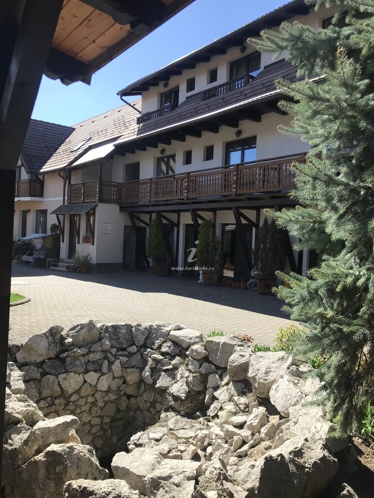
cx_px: 187
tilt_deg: +1.5
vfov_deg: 63.4
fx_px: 403
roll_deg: -1.9
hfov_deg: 49.7
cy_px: 249
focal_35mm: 28
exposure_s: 1/1244
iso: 20
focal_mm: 3.99
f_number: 1.8
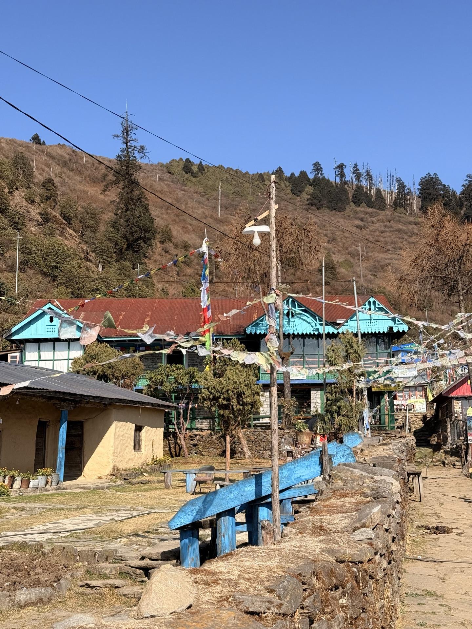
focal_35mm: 48
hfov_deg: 30.3
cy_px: 314
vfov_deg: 39.7
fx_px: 873
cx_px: 236
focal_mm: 6.76
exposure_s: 1/3891
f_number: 1.78
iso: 64
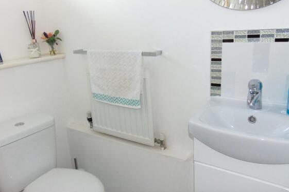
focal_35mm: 27
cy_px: 85
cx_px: 146
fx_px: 217
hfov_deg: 67.4
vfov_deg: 47.8
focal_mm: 4.5
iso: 200
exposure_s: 1/30
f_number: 3
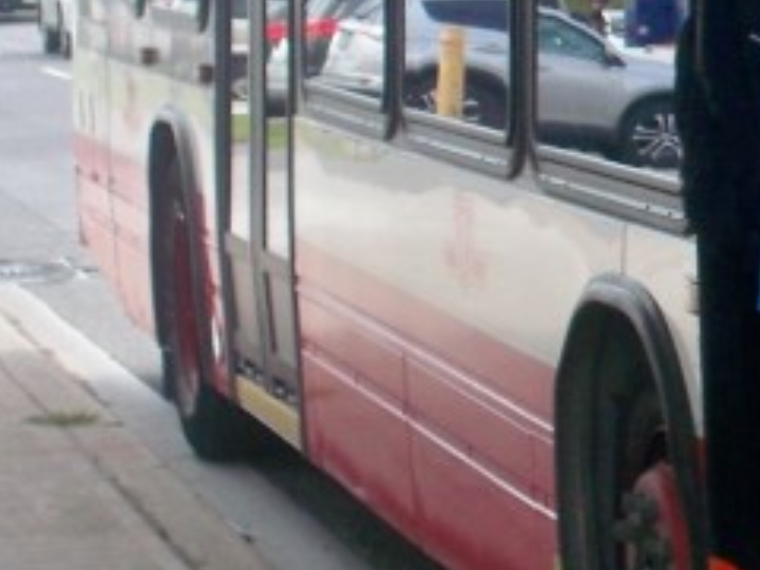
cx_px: 1568
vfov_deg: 7.9
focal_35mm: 188
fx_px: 4128
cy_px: 165
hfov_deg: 9.7
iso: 64
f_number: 3.5
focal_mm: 7.8
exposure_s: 1/125
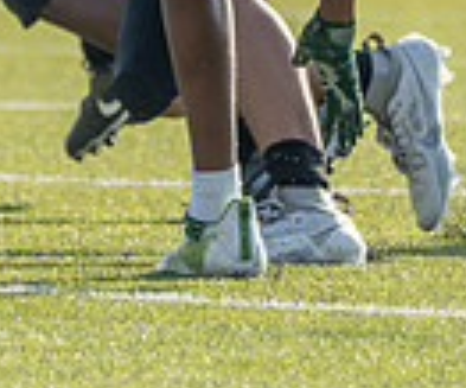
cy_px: -281
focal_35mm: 2019
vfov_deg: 0.8
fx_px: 28286
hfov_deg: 0.9
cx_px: 306
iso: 400
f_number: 5.6
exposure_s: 1/1250
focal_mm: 400
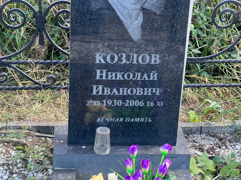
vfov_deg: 19.1
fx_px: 536
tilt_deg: -19.2
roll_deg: -3.0
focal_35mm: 77
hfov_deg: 25.3
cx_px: 120
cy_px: 90
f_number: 2.8
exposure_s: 1/99
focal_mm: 9
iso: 64
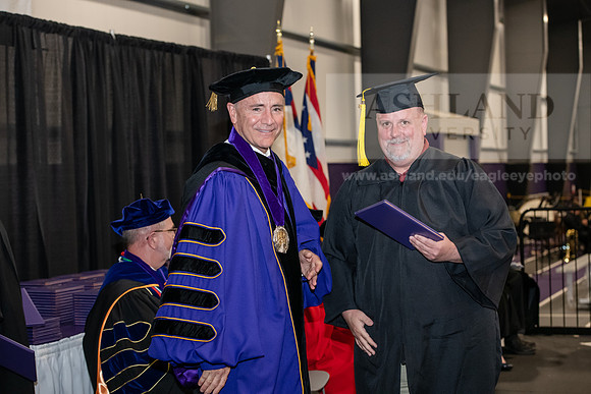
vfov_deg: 19.5
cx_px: 296
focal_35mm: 70
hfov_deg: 28.8
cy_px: 197
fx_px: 1149
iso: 2500
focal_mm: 70
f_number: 5
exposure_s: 1/200
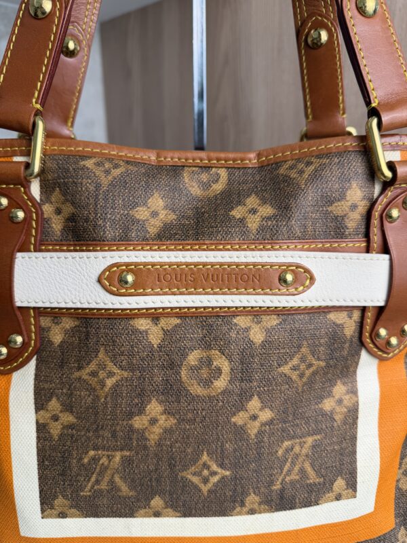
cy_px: 272
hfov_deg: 56.8
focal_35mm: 24
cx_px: 204
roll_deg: +0.5
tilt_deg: -17.9
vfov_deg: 71.6
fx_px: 376
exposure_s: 1/128
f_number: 1.78
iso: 64
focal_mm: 6.76
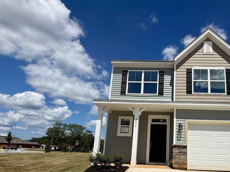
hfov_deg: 68.6
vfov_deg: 55.3
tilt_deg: +11.2
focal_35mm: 24
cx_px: 162
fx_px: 159
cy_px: 118
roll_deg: -1.4
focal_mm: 2.22
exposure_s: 1/1656
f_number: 2.2
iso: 20
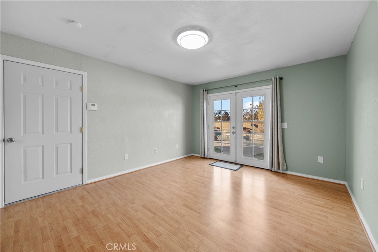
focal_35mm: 13
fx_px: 137
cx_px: 189
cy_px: 126
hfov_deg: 108.3
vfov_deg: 85.4
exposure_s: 1/1.67
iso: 250
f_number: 9
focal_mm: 13
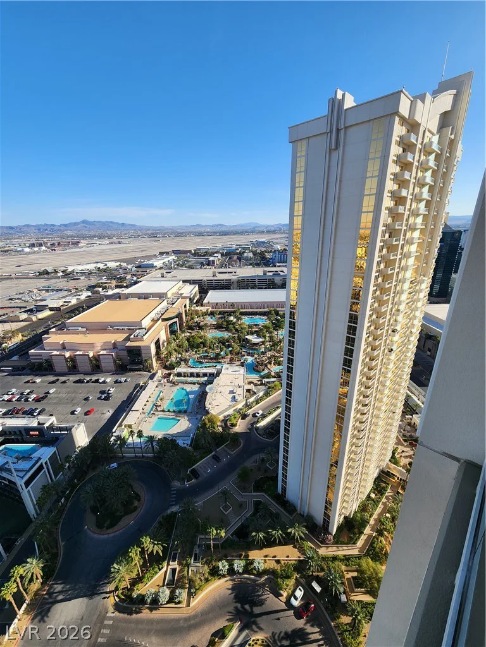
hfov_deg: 89.9
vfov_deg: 106.2
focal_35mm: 13
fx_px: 243
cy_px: 324
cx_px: 243
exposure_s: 1/1311
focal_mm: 2.2
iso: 50
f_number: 2.2
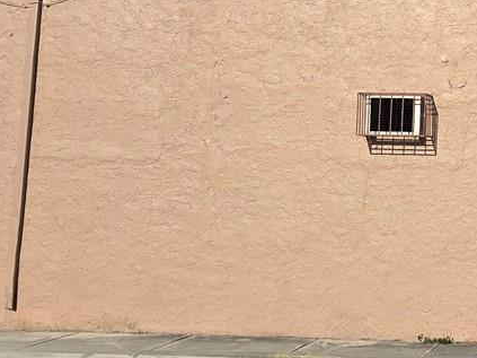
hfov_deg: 21.4
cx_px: 521
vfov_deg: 16.6
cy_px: 6
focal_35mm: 87
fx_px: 1198
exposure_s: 1/1601
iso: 12
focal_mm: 6.3
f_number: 1.7
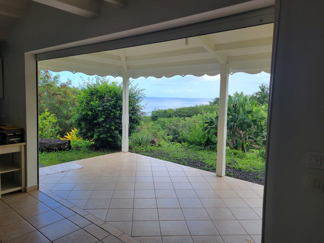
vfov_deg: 53.1
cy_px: 122
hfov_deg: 67.3
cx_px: 162
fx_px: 243
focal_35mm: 26
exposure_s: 1/364
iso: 40
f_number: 1.8
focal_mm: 5.4
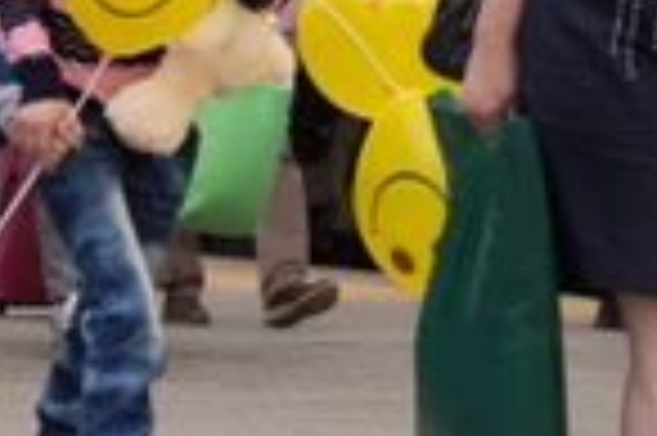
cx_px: -191
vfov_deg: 4.1
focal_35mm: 335
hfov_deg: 6.1
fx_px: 6107
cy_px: -162
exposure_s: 1/200
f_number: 5.6
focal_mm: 70
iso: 100
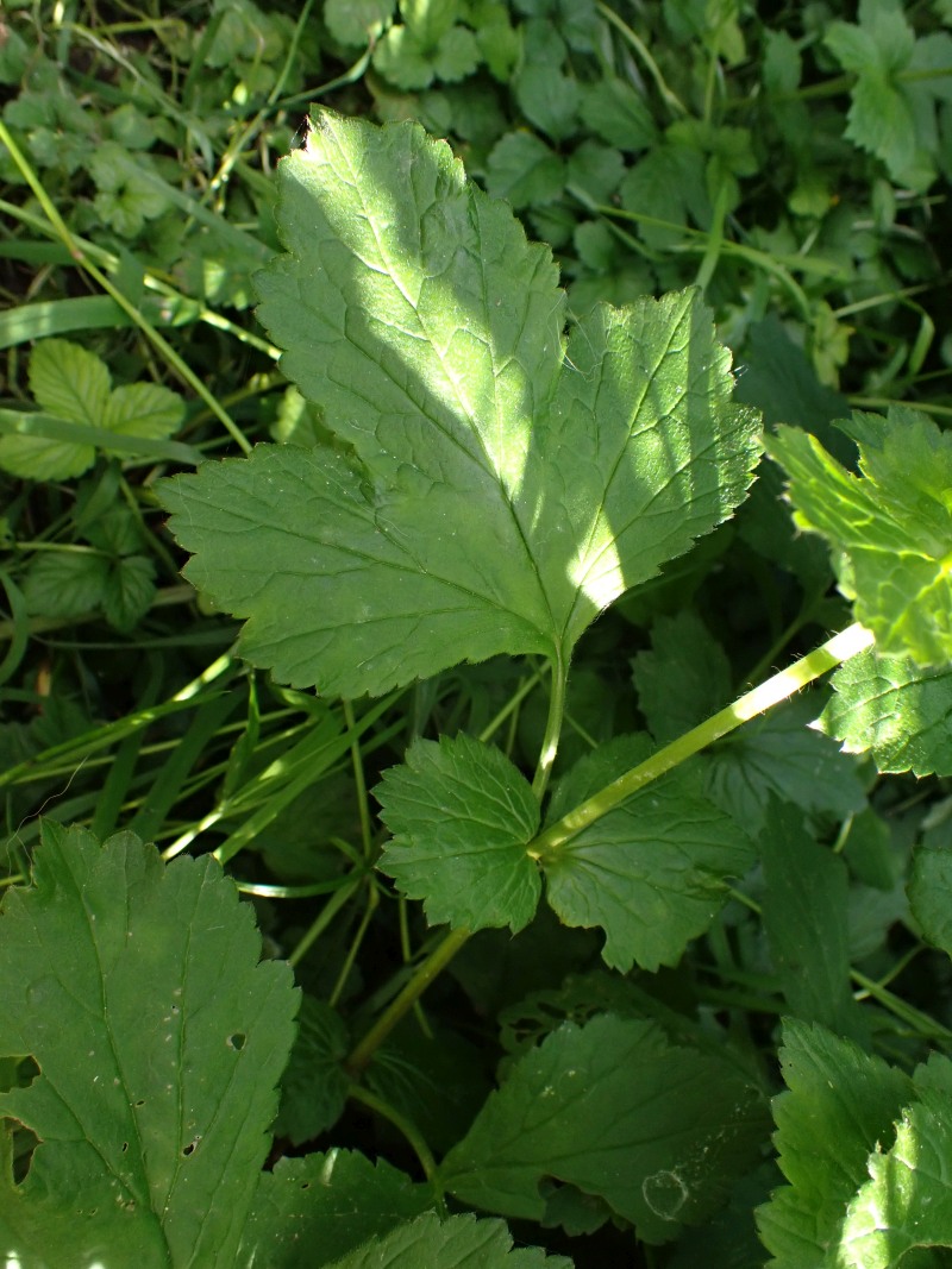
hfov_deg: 46.8
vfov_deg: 60.0
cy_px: 634
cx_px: 476
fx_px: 1100
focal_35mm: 30
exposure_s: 1/200
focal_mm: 5.4
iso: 320
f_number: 3.2
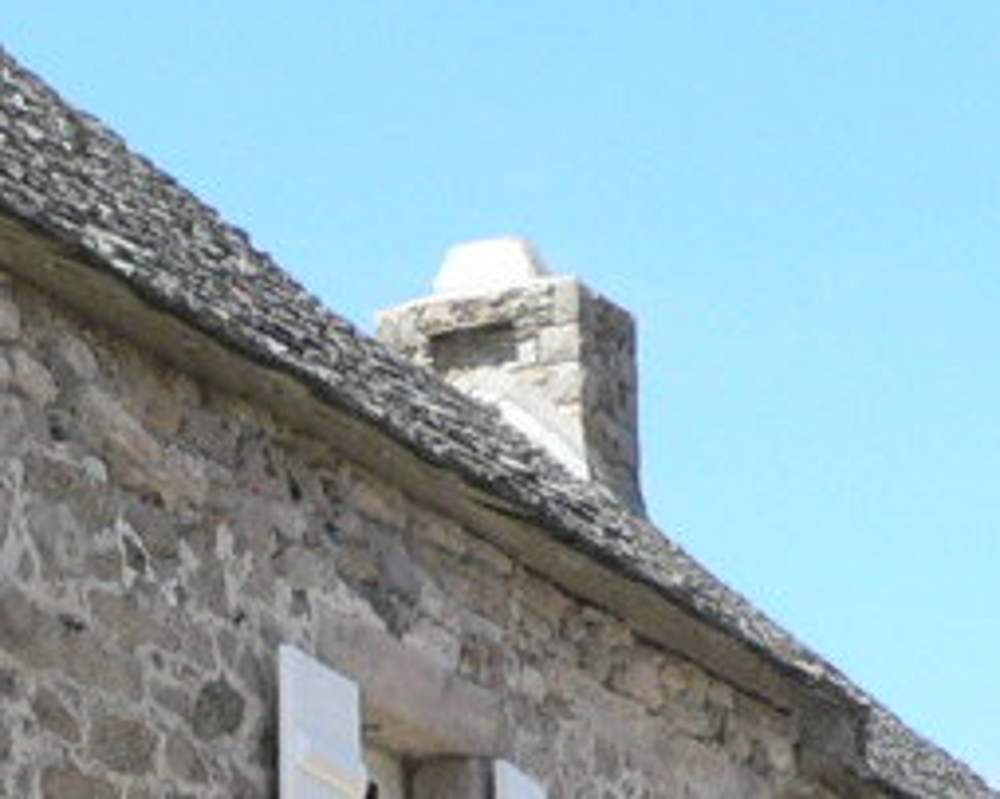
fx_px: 5089
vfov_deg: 8.5
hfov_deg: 11.0
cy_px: 1657
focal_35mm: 172
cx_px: -252
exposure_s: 1/200
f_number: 5.6
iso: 100
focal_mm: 5.8
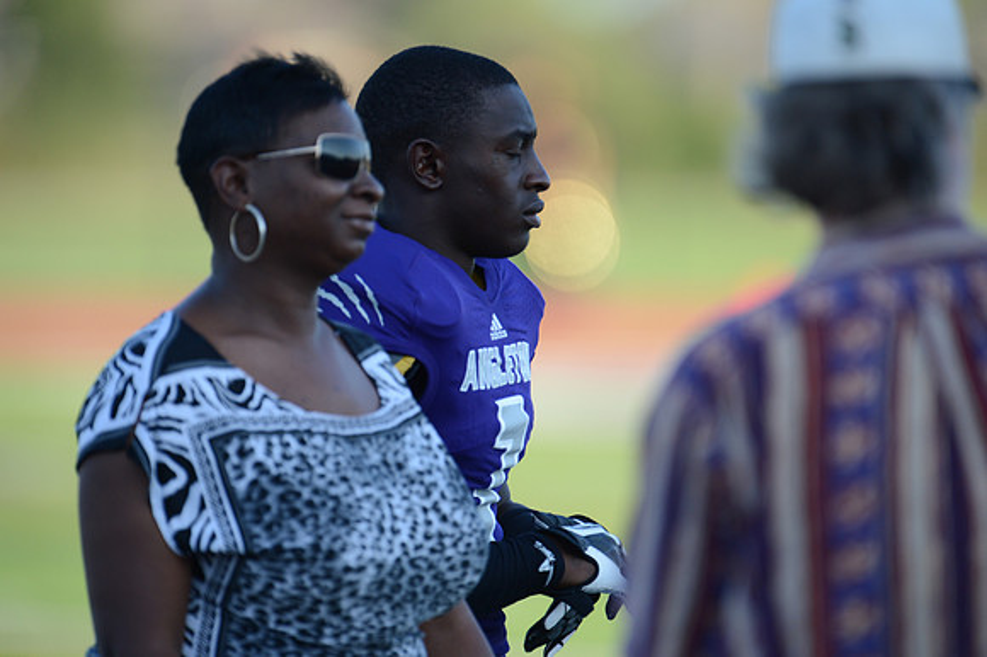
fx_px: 15070
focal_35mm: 550
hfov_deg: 3.8
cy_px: 328
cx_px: 494
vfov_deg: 2.5
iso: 800
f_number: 4
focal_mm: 550
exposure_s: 1/1600
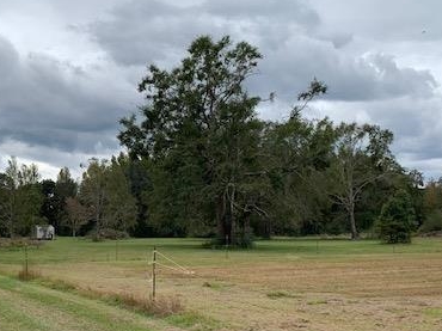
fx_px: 574
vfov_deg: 32.1
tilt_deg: +5.2
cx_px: 116
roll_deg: +0.0
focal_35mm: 45
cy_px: 176
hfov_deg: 41.0
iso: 25
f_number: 1.8
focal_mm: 4.25
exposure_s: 1/1689
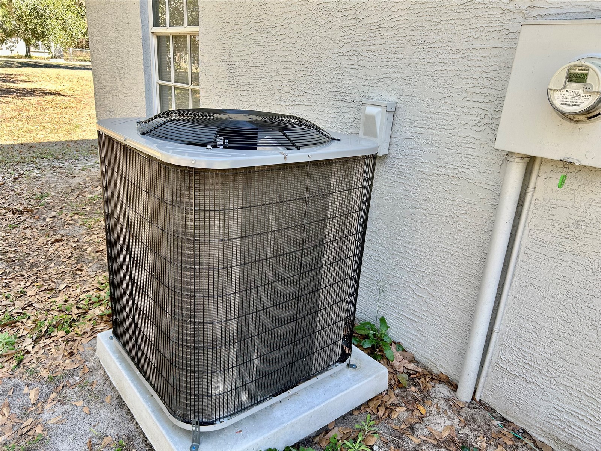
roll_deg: -3.0
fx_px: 451
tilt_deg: -19.6
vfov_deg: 53.1
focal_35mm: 26
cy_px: 226
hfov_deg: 67.3
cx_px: 300
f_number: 1.5
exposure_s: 1/216
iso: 40
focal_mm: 5.7
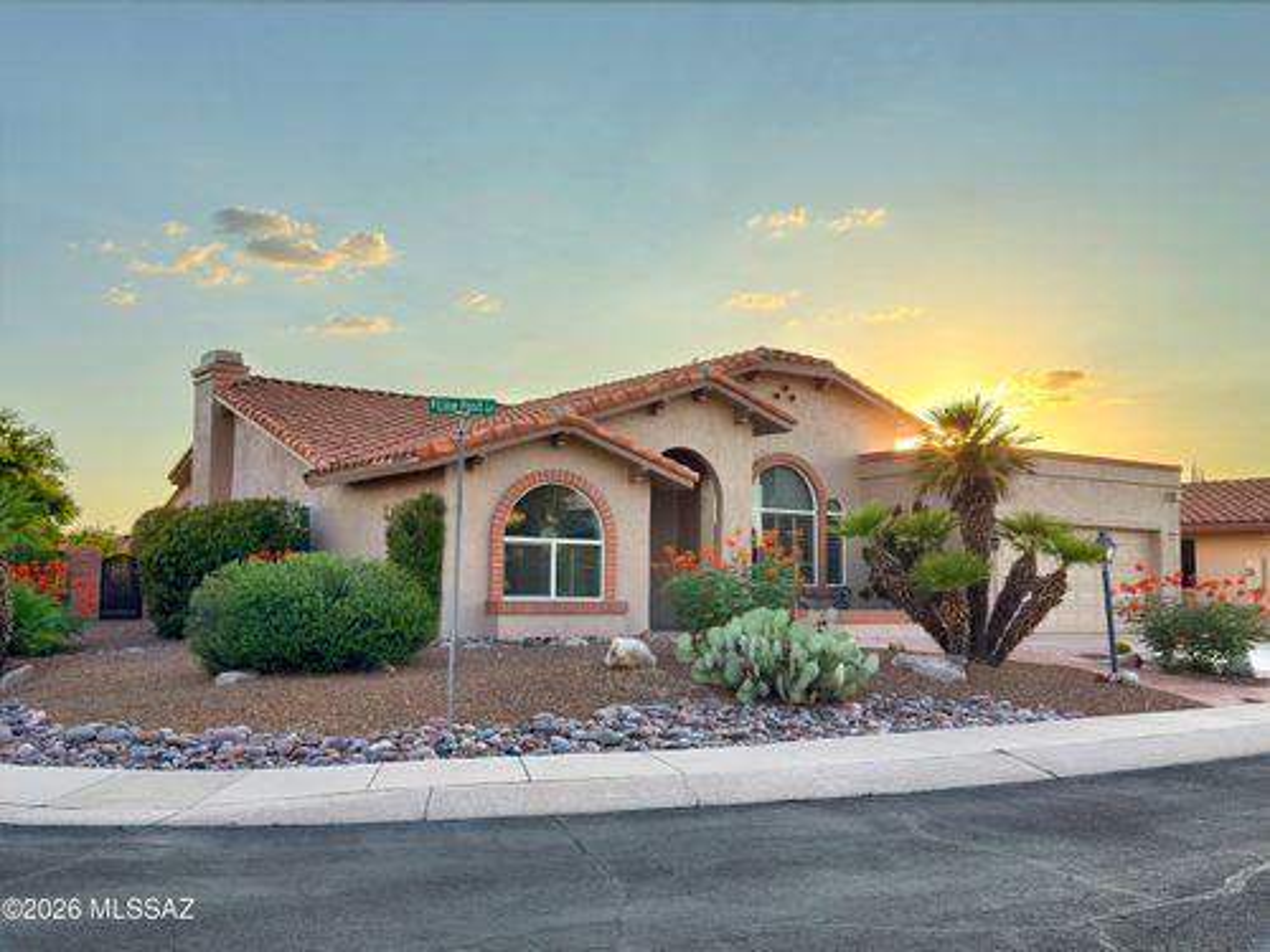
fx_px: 1284
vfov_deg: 40.7
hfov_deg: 52.6
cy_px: 476
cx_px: 635
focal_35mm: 35
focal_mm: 6.76
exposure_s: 1/2985
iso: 80
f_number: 1.78
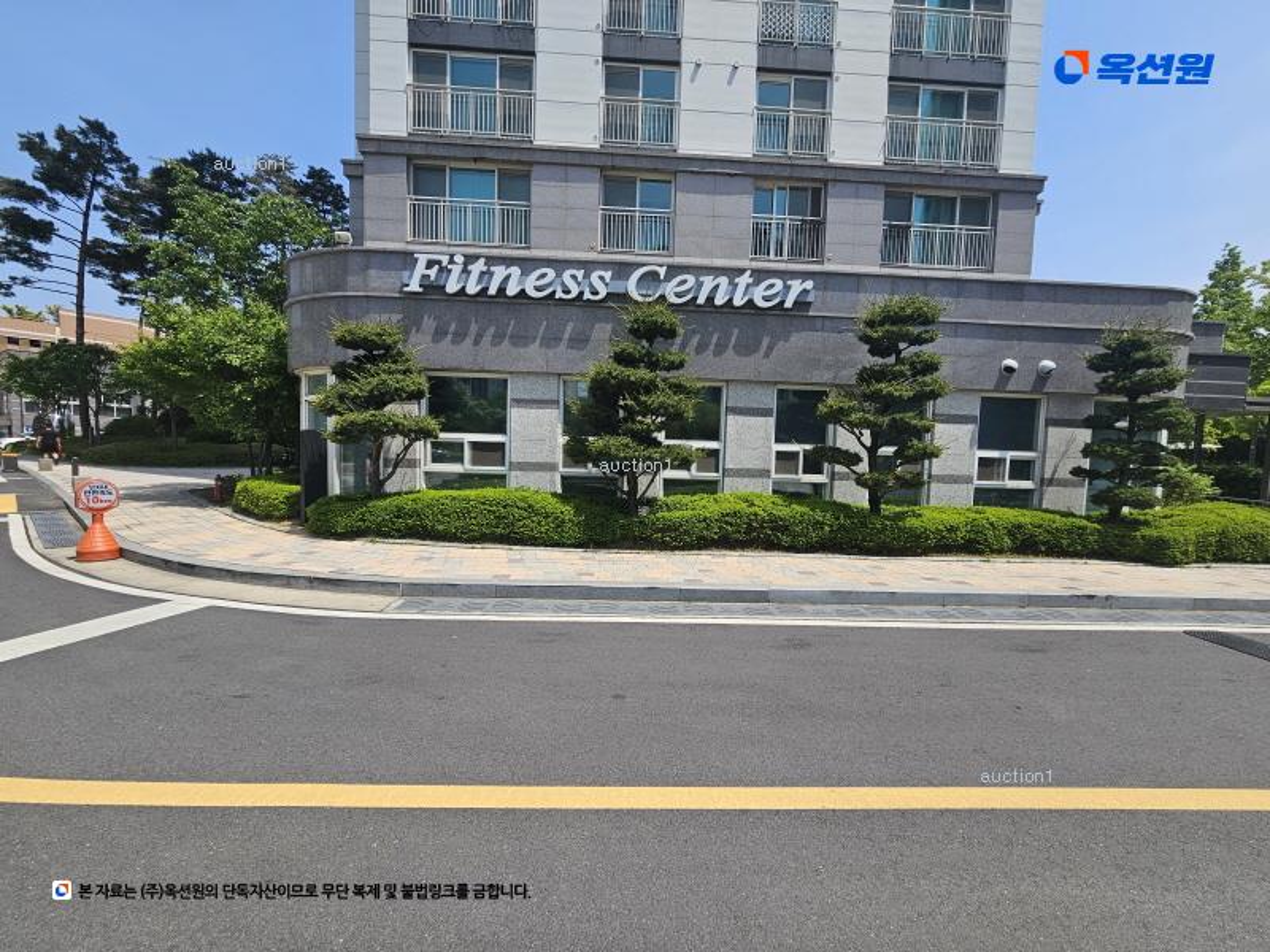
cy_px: 476
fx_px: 477
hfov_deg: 106.2
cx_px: 635
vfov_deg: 89.9
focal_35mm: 13
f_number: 2.2
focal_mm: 2.2
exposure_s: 1/2005
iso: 50
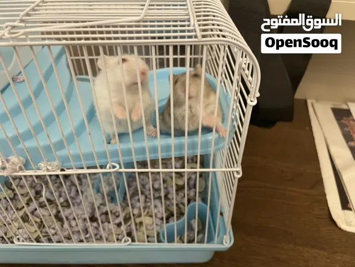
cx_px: 178
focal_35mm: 26
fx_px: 267
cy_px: 134
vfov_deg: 53.1
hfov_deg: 67.3
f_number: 1.6
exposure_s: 1/33
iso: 500
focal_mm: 4.2
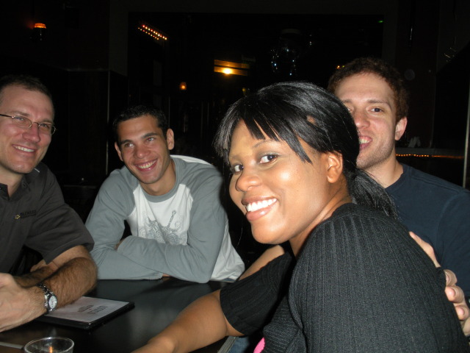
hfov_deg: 51.4
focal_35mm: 36
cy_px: 176
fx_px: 489
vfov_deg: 39.7
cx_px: 235
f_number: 3.5
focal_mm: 6.3
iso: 122
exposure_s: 1/60
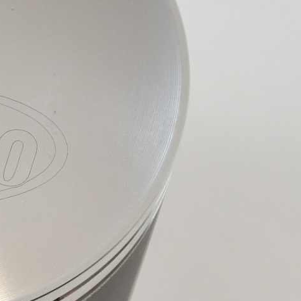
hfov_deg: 10.7
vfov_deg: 11.0
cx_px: -108
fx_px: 1564
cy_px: 143
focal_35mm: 159
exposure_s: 1/160
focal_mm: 16.8
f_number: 4.5
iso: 400
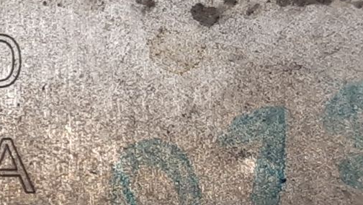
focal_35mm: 115
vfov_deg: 10.6
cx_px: -272
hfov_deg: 16.0
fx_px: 1107
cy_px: 101
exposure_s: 1/50
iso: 50
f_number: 1.7
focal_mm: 3.93
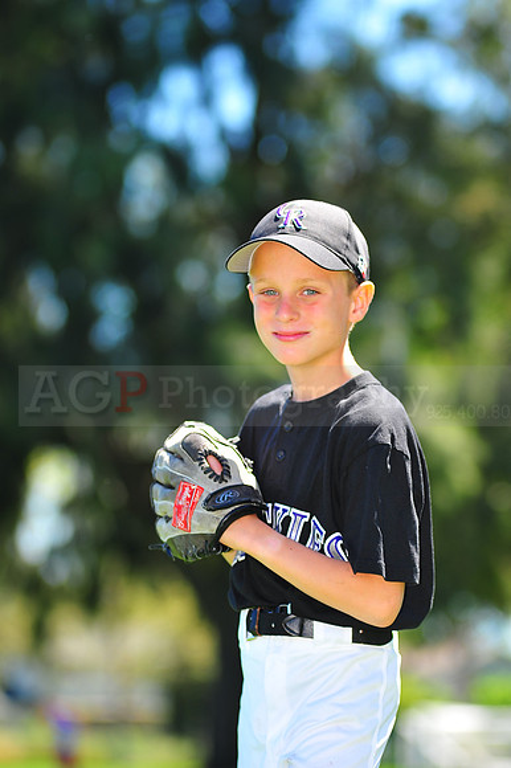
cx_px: 256
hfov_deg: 7.6
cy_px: 384
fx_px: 3837
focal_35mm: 180
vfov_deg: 11.4
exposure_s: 1/320
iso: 200
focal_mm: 180
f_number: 5
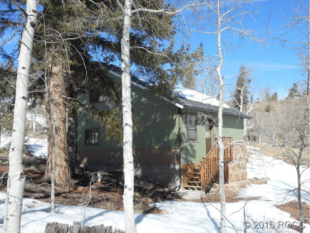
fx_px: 349
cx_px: 155
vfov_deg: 36.8
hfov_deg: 47.9
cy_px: 116
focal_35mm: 39
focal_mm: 6.9
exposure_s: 1/400
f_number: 4.5
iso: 80
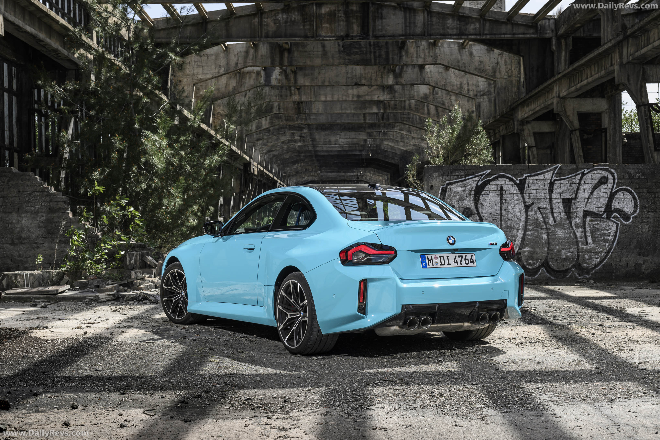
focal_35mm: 51
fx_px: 935
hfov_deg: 38.9
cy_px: 220
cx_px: 330
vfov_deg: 26.5
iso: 50
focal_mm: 51
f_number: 8
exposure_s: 1/160
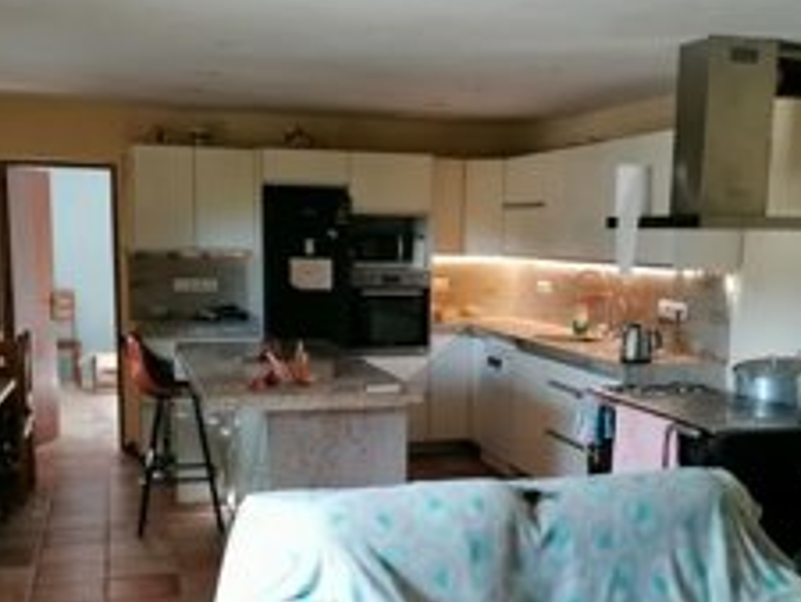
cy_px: 403
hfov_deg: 39.6
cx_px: 438
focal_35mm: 48
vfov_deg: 30.1
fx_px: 1111
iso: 160
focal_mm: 4.75
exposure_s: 1/33.3
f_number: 1.8
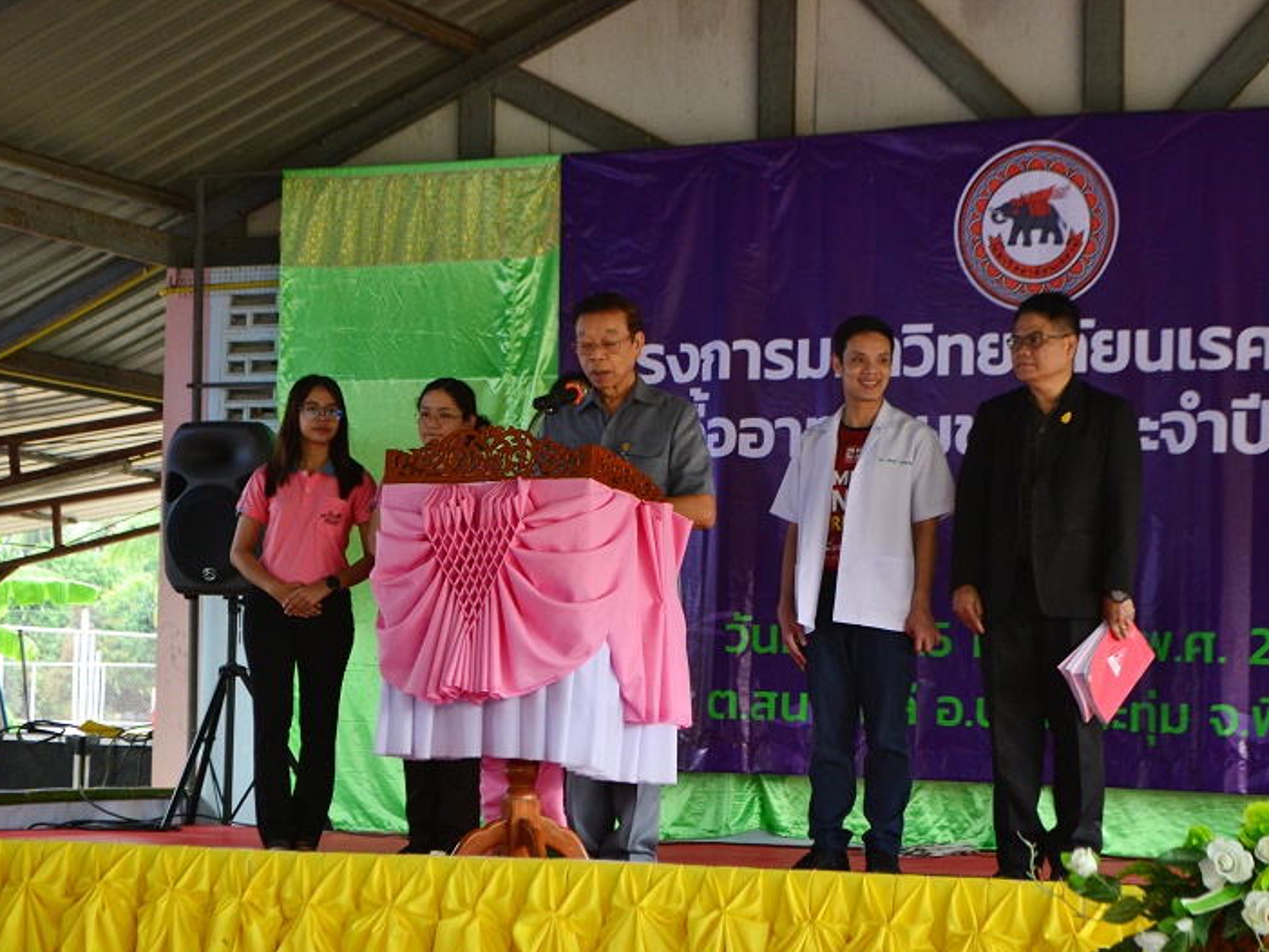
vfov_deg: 18.7
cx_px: 673
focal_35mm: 79
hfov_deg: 24.7
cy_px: 473
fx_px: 2897
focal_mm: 48
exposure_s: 1/100
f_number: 5.6
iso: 720
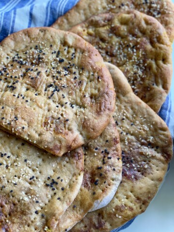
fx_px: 349
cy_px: 116
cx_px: 87
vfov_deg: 36.8
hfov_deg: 28.0
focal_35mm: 52
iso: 200
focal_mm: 6
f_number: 2
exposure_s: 1/120
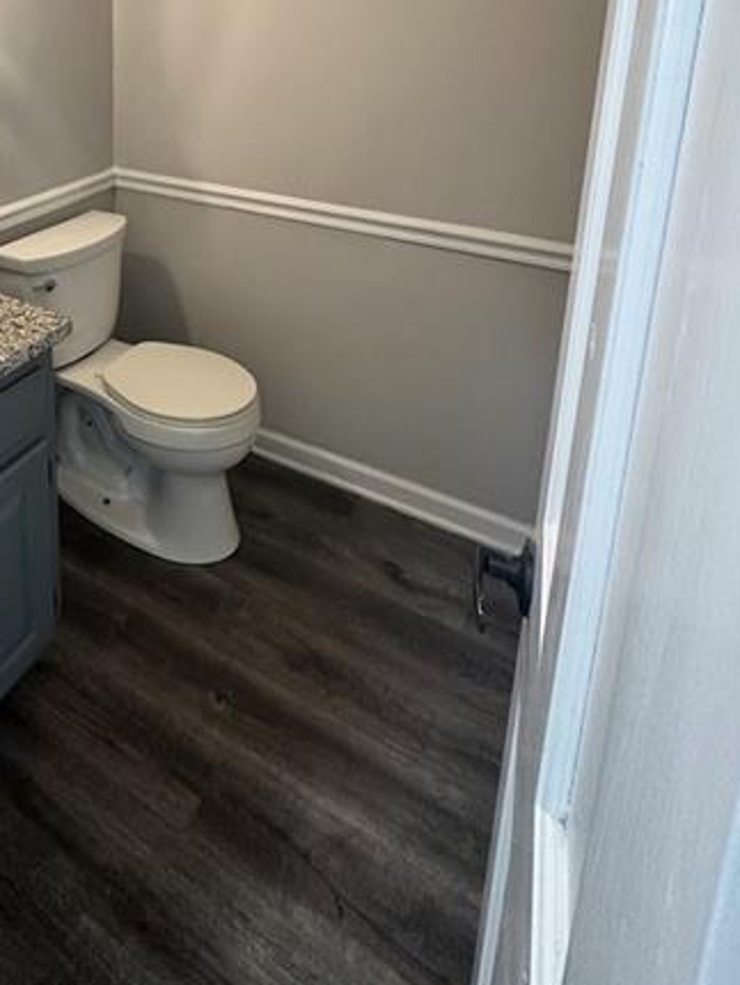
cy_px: 140
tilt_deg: -11.6
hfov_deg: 50.9
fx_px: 712
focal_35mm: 25
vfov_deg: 61.0
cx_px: 128
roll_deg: +0.0
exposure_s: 1/60
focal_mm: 2.22
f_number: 2.2
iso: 250
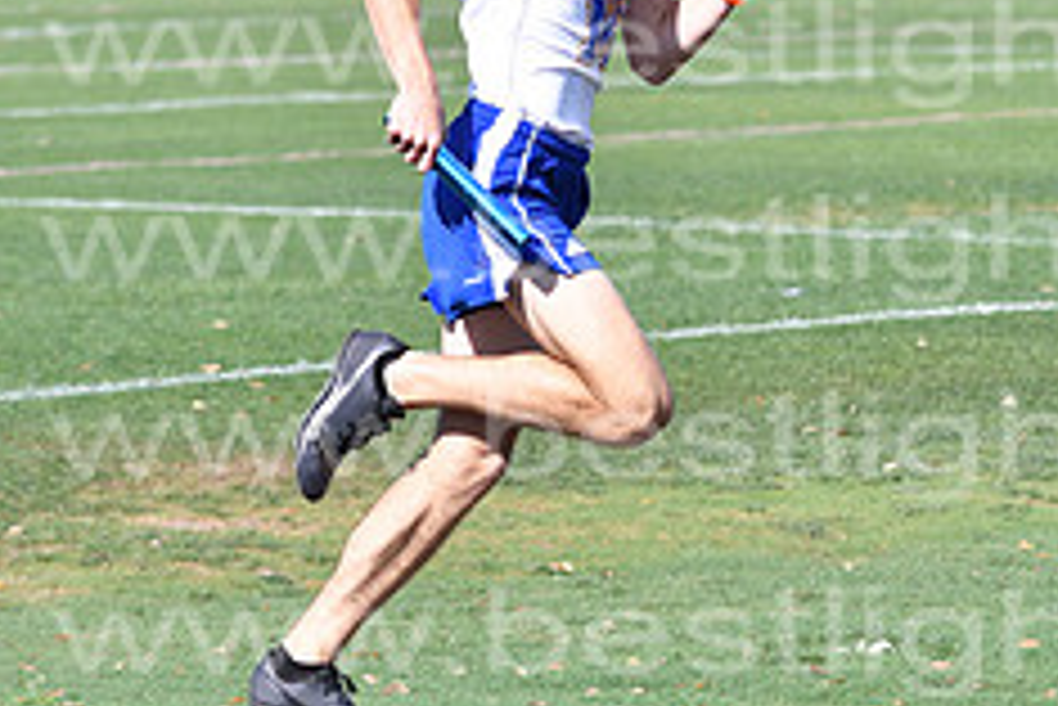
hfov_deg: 5.8
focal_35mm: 351
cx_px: 1072
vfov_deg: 3.9
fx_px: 10328
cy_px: 151
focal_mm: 95
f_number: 4
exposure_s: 1/2500
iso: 200
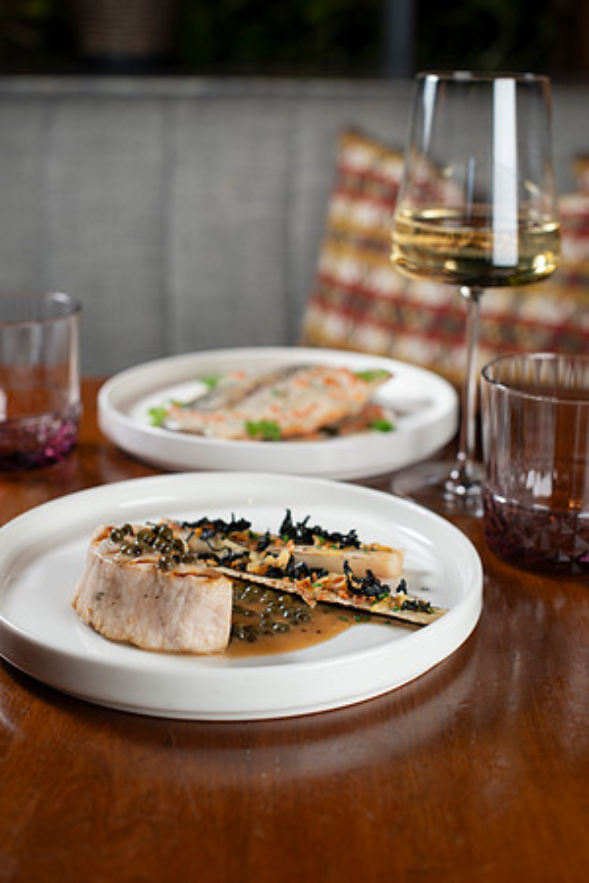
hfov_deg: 27.0
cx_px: 294
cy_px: 442
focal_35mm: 50
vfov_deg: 39.6
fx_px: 1227
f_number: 4
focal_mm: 50
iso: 200
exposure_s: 1/200
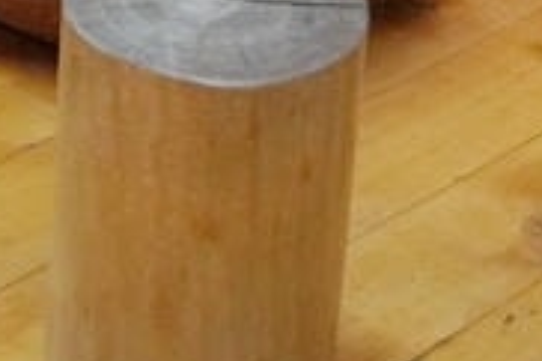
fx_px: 2783
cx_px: -399
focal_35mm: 185
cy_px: -647
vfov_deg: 6.8
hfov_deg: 10.5
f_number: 2.8
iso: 5000
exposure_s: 1/160
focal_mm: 28
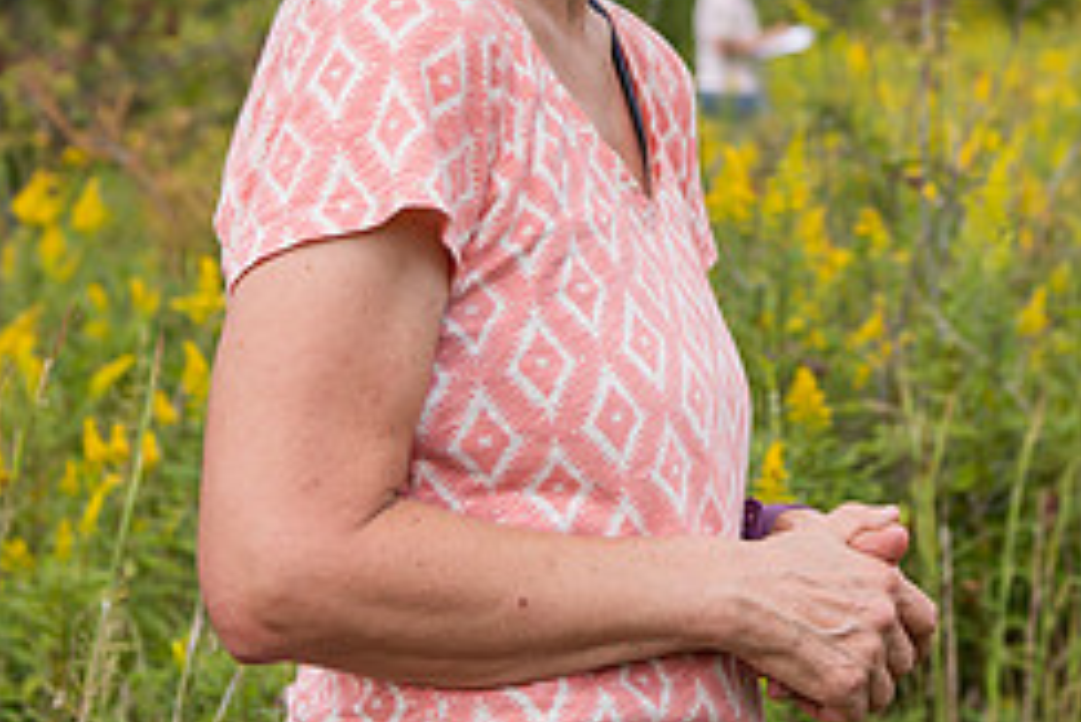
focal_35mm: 107
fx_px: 3215
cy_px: 7
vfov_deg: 12.7
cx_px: 749
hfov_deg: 19.0
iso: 80
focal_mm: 45
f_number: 3.5
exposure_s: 1/400
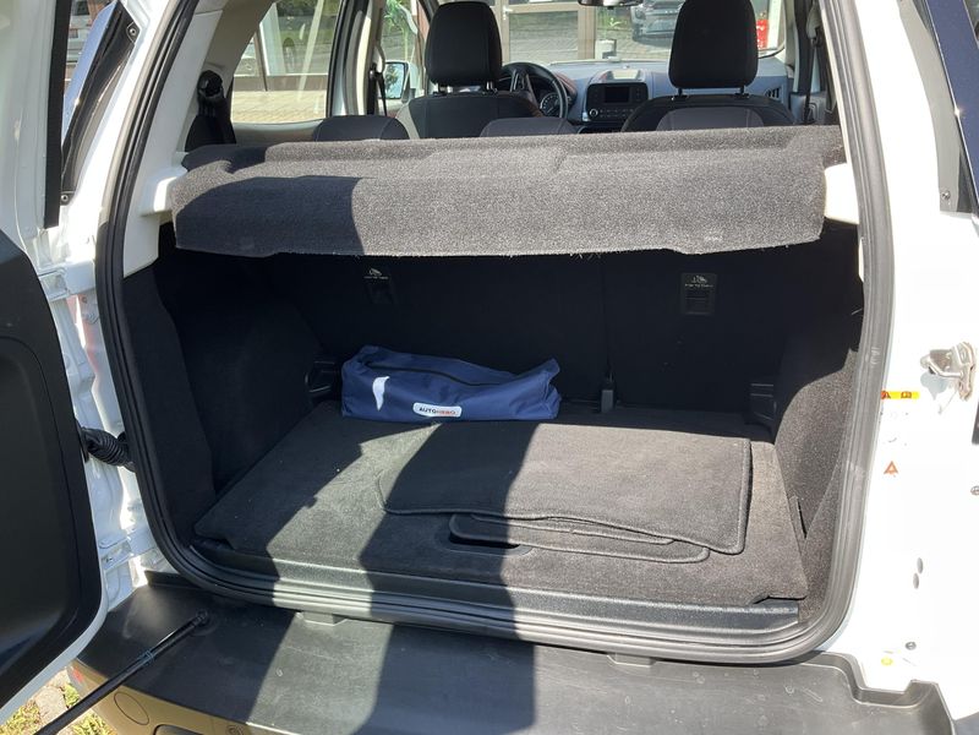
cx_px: 490
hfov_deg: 61.7
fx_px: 820
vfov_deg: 48.2
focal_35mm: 29
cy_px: 368
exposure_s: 1/159
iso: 20
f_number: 1.8
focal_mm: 3
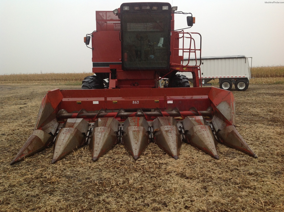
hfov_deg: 52.7
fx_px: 287
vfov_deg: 40.6
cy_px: 106
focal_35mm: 35
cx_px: 142
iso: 100
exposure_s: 1/120
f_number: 2.4
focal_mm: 4.28
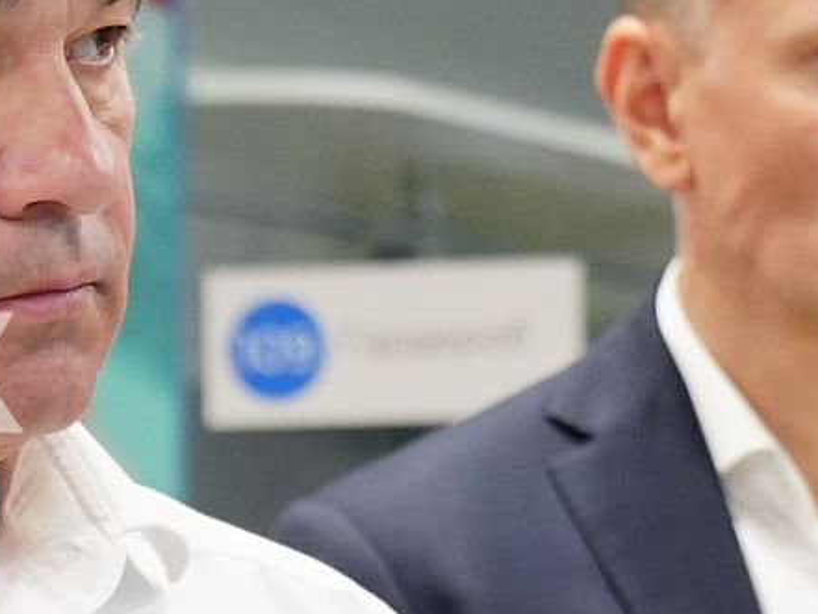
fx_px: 8344
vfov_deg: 4.2
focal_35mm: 353
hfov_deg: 5.6
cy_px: 1139
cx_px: 608
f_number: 3.5
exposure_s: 1/125
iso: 2000
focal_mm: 50
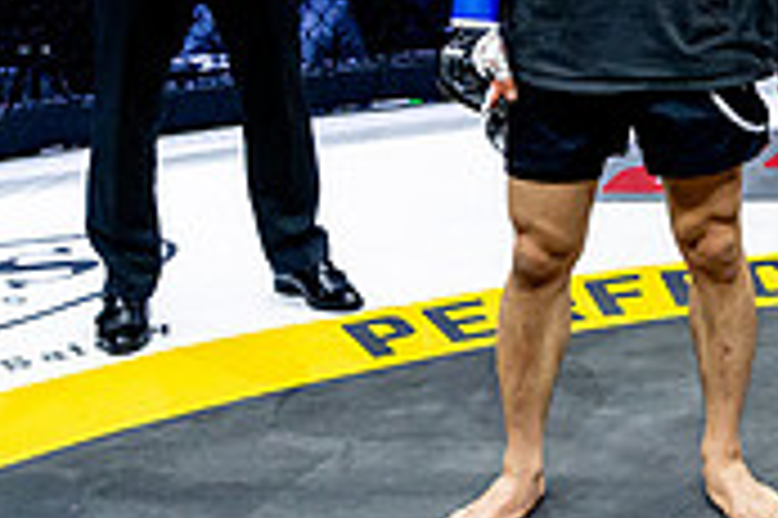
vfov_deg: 13.5
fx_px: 2116
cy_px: -139
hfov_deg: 19.5
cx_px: 963
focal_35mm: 98
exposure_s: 1/1250
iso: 3200
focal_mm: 25
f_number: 2.8
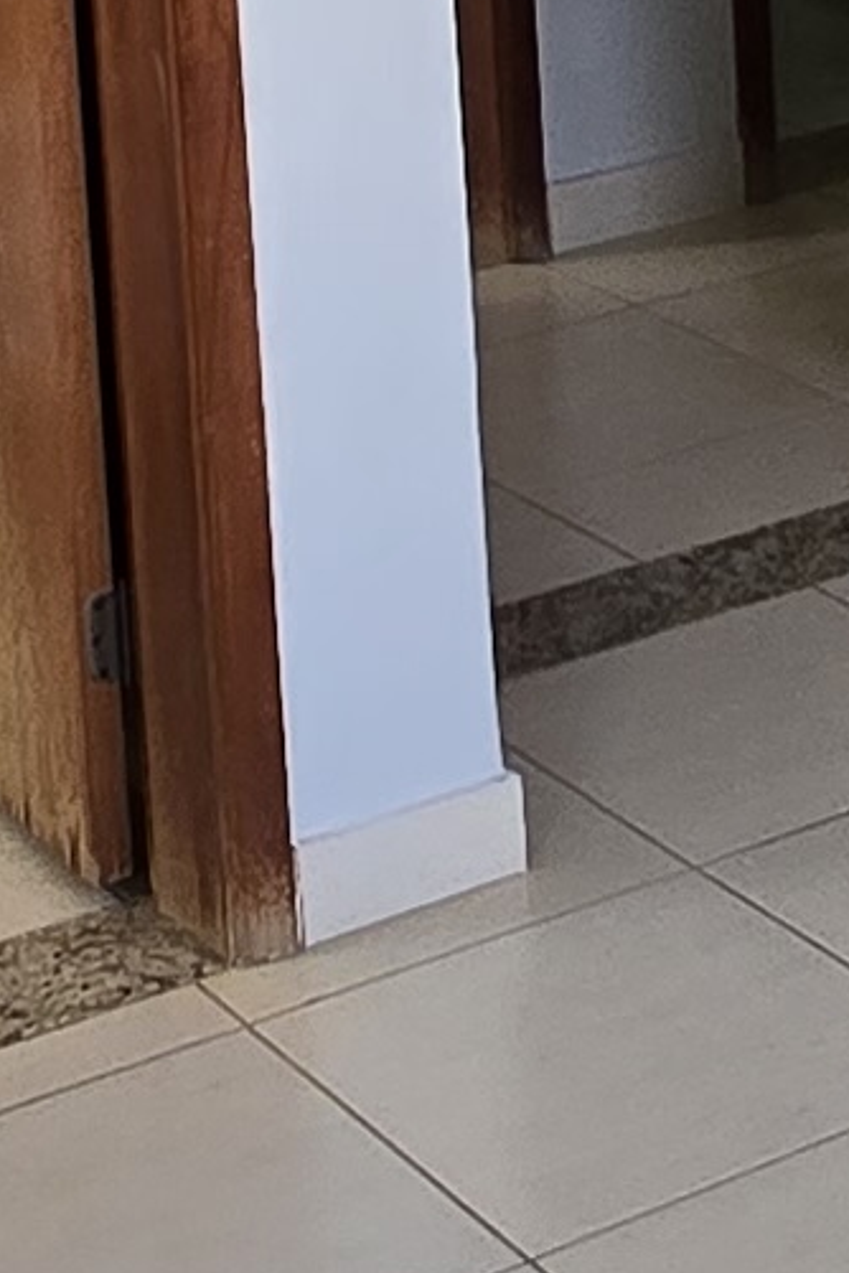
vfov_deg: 17.5
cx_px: 663
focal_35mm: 108
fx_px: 3820
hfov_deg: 12.6
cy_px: -457
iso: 64
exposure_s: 1/60
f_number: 2.2
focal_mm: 2.2
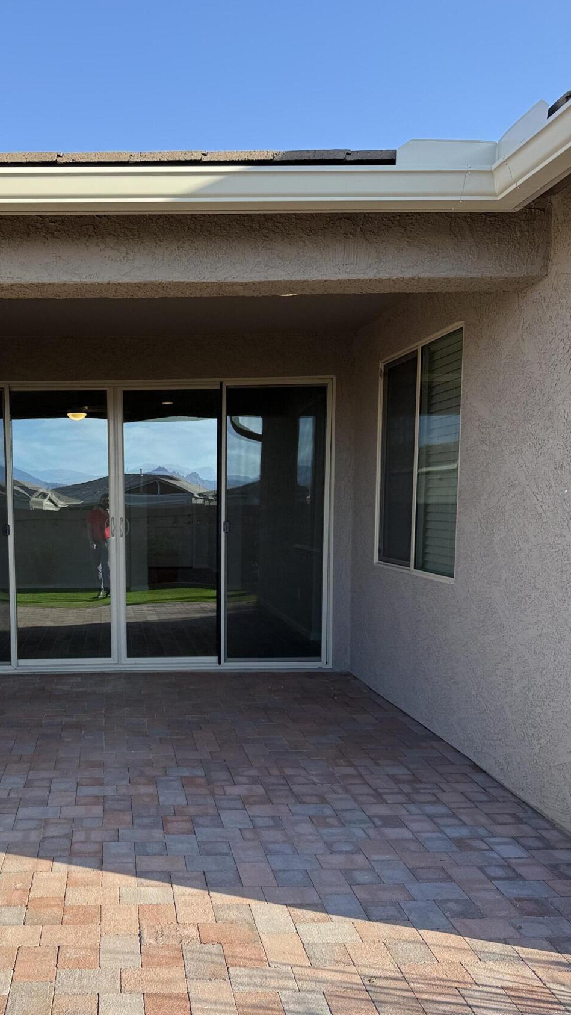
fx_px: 834
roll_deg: +0.6
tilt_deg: -5.8
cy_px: 596
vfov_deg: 62.2
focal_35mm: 31
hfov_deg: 36.6
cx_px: 122
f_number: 1.78
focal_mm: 6.76
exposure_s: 1/931
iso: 80
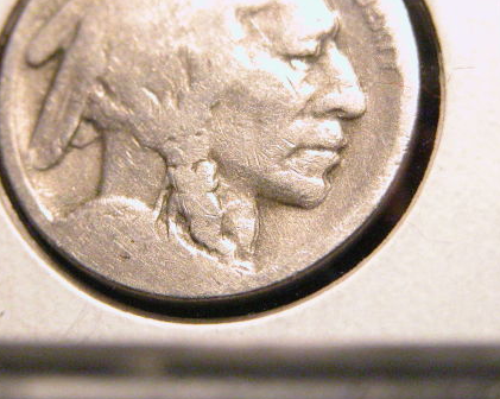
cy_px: 140
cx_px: 224
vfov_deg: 10.3
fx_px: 2203
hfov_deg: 12.9
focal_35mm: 149
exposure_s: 1/250
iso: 800
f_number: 3.7
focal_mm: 27.3
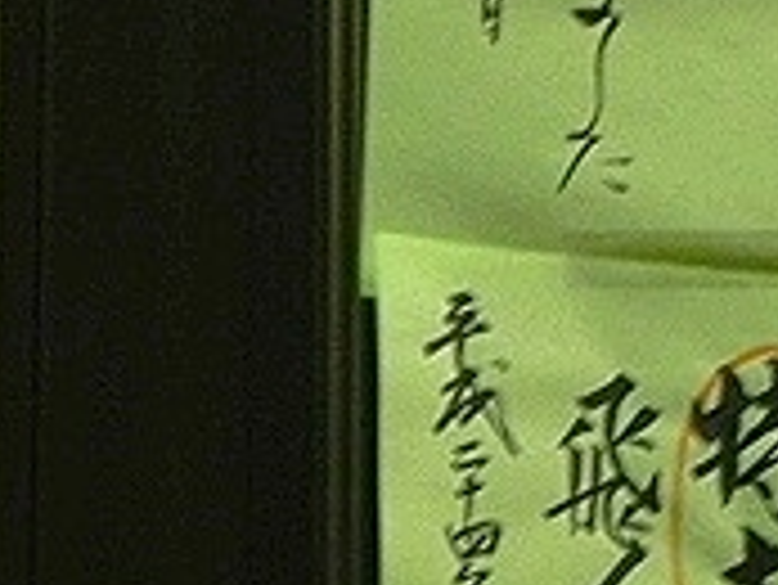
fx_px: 6725
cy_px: 410
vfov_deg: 5.0
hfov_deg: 6.6
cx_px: 594
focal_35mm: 299
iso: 200
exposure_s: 1/4.6
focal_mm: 15.1
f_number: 5.6
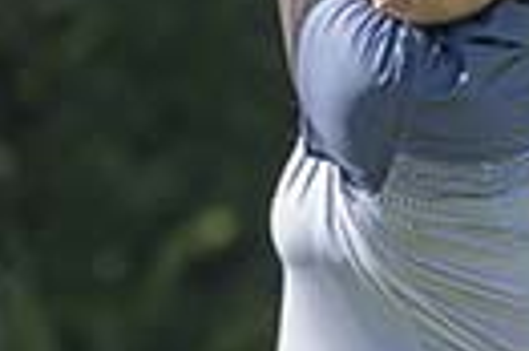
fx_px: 42986
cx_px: 1288
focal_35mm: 2929
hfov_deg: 0.7
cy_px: 424
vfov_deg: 0.5
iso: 450
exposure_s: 1/1600
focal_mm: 400
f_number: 4.5
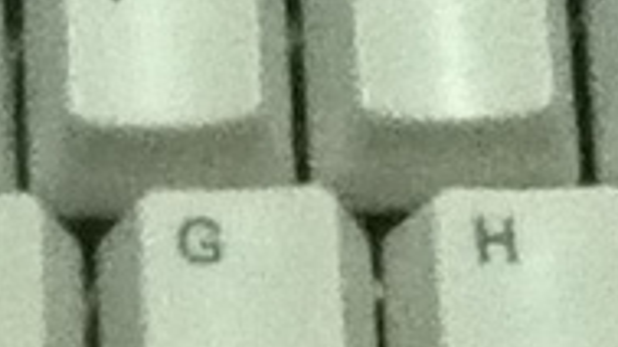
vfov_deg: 6.8
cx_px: -95
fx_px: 2898
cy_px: 324
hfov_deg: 11.9
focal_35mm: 177
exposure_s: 1/33
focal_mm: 3.85
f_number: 2.4
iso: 400
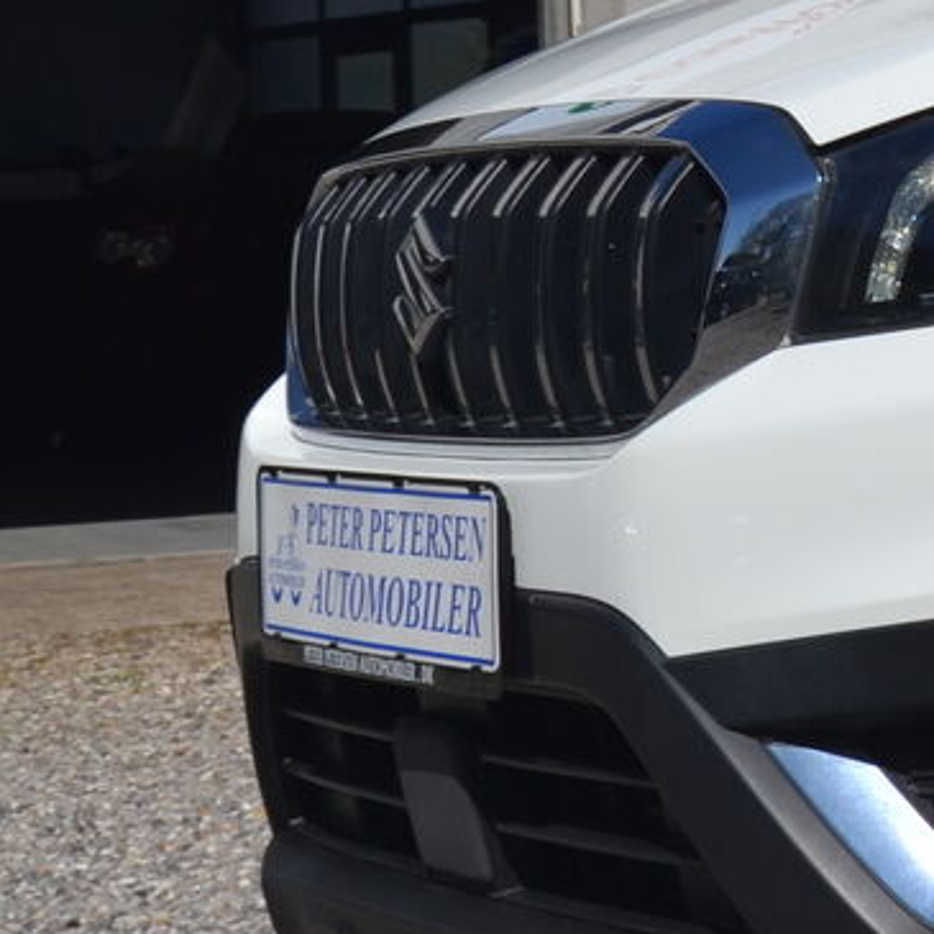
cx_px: 2083
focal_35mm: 154
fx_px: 4708
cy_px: 161
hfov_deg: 10.2
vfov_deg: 11.3
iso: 100
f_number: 10
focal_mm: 23
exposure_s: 1/400
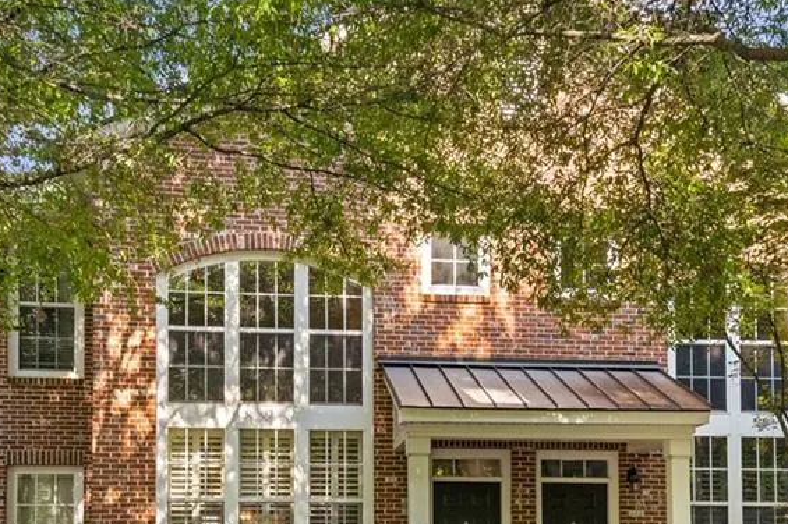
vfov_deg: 23.2
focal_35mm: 58
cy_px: 383
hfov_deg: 34.5
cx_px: 406
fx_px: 1269
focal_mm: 32
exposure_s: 1/160
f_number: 8
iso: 500
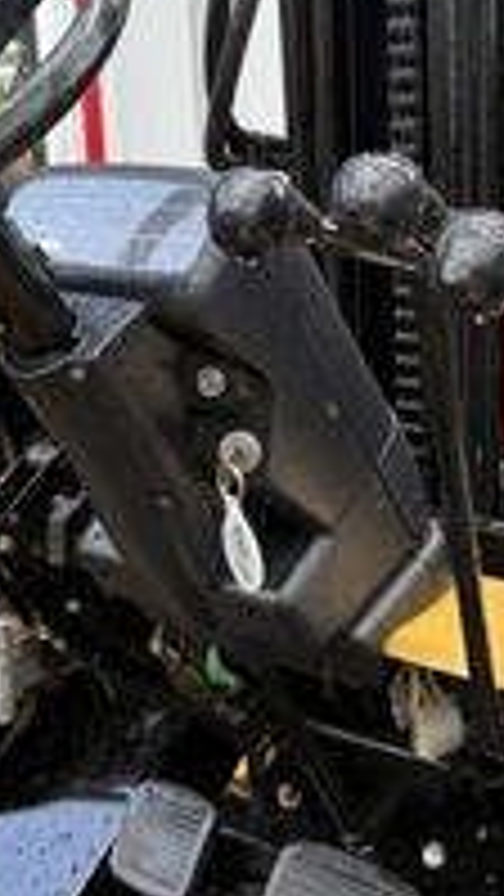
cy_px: 293
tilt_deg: -6.9
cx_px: 261
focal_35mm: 57
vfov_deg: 36.2
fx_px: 1354
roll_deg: +3.7
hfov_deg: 21.1
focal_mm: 5.96
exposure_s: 1/128
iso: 40
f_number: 1.6
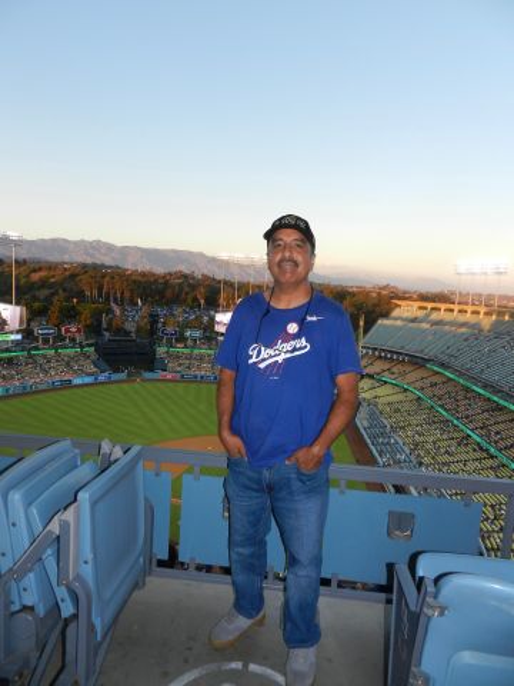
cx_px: 257
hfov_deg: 58.9
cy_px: 343
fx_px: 455
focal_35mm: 23
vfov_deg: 73.9
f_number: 3.4
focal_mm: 4
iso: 160
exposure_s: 1/200
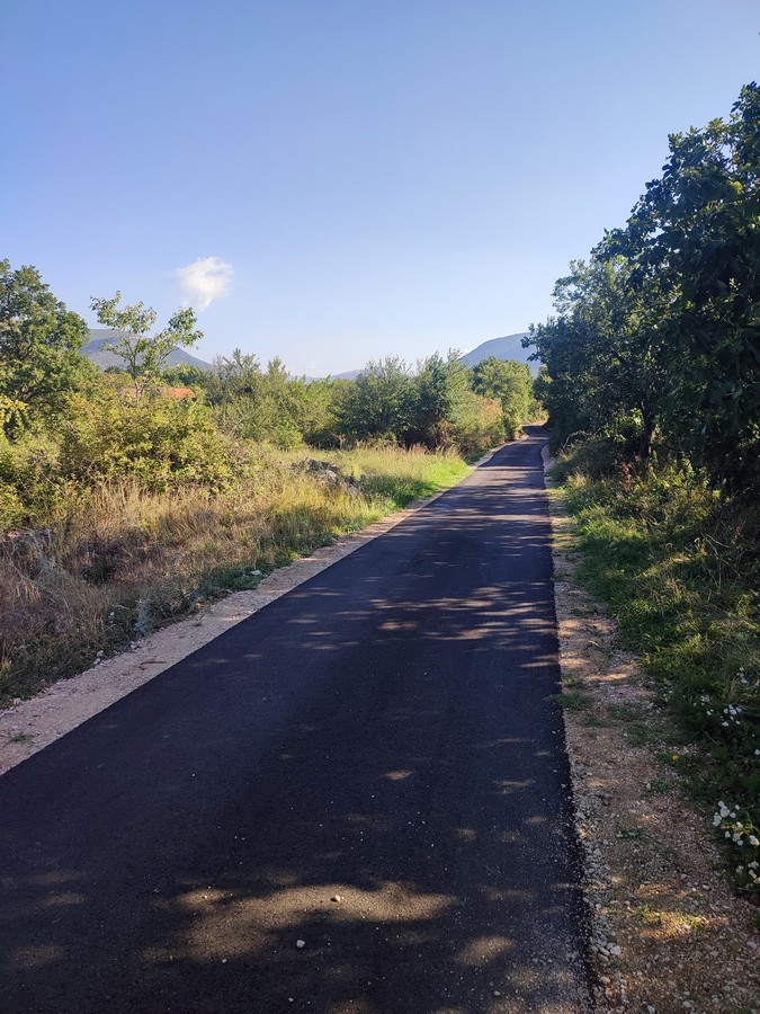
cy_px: 507
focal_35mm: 25
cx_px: 380
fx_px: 732
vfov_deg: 69.4
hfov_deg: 54.9
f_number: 1.9
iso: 50
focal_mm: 6.04
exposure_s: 1/388
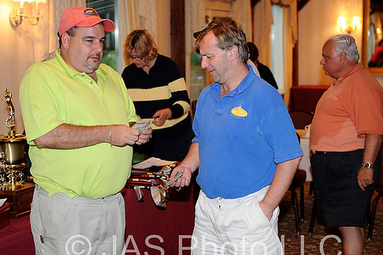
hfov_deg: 27.4
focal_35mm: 74
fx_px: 786
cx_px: 204
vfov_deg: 18.4
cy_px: 126
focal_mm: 62
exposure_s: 1/40
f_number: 4
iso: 400
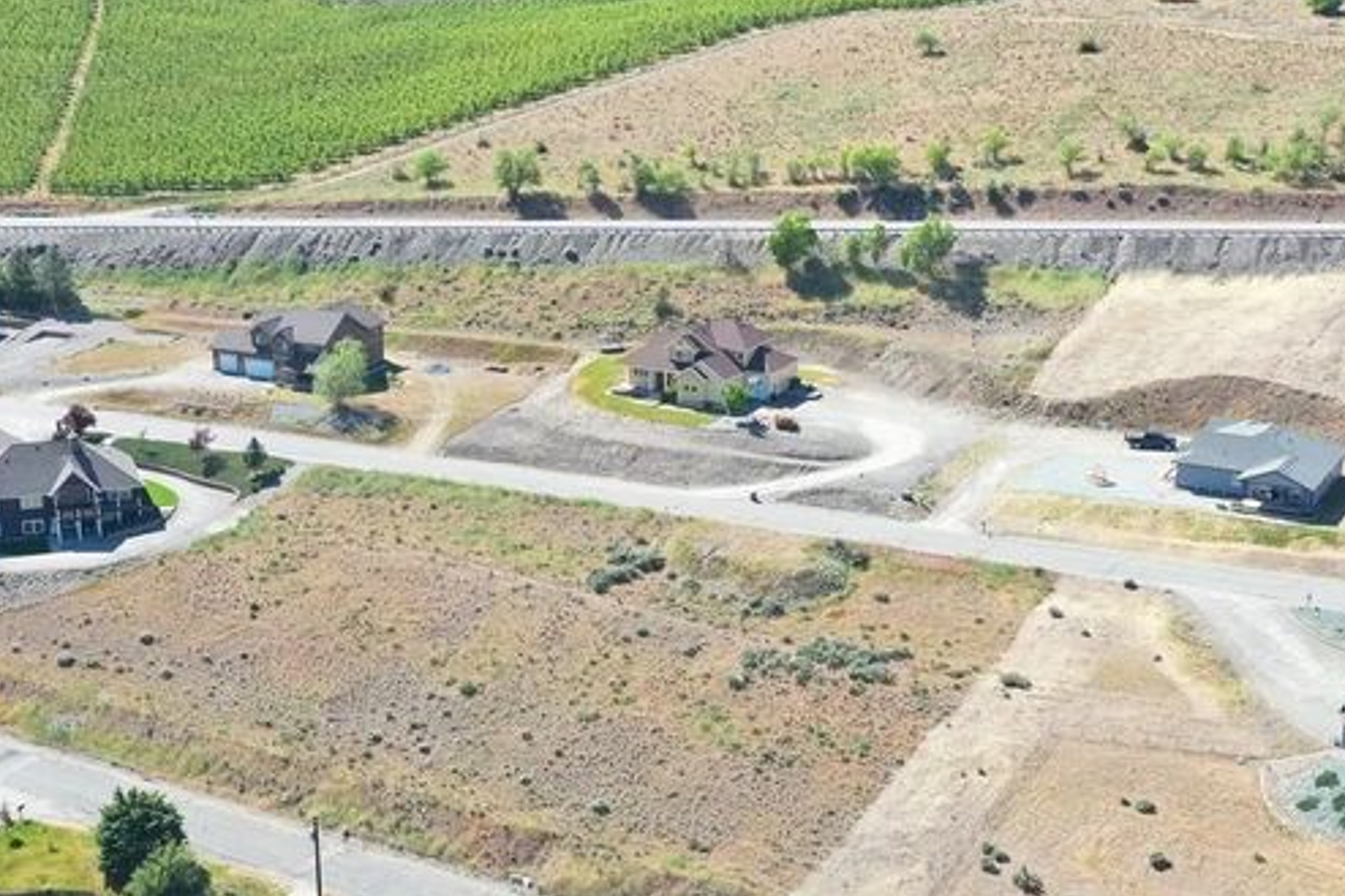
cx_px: 711
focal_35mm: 58
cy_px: 651
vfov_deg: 23.2
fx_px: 2166
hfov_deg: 34.5
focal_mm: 10.26
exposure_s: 1/200
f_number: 5
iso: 100
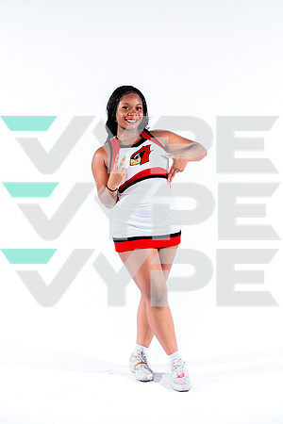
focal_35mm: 52
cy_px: 212
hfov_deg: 26.0
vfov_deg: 38.3
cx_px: 142
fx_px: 612
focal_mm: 51.9
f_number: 4.5
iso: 250
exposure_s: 1/250
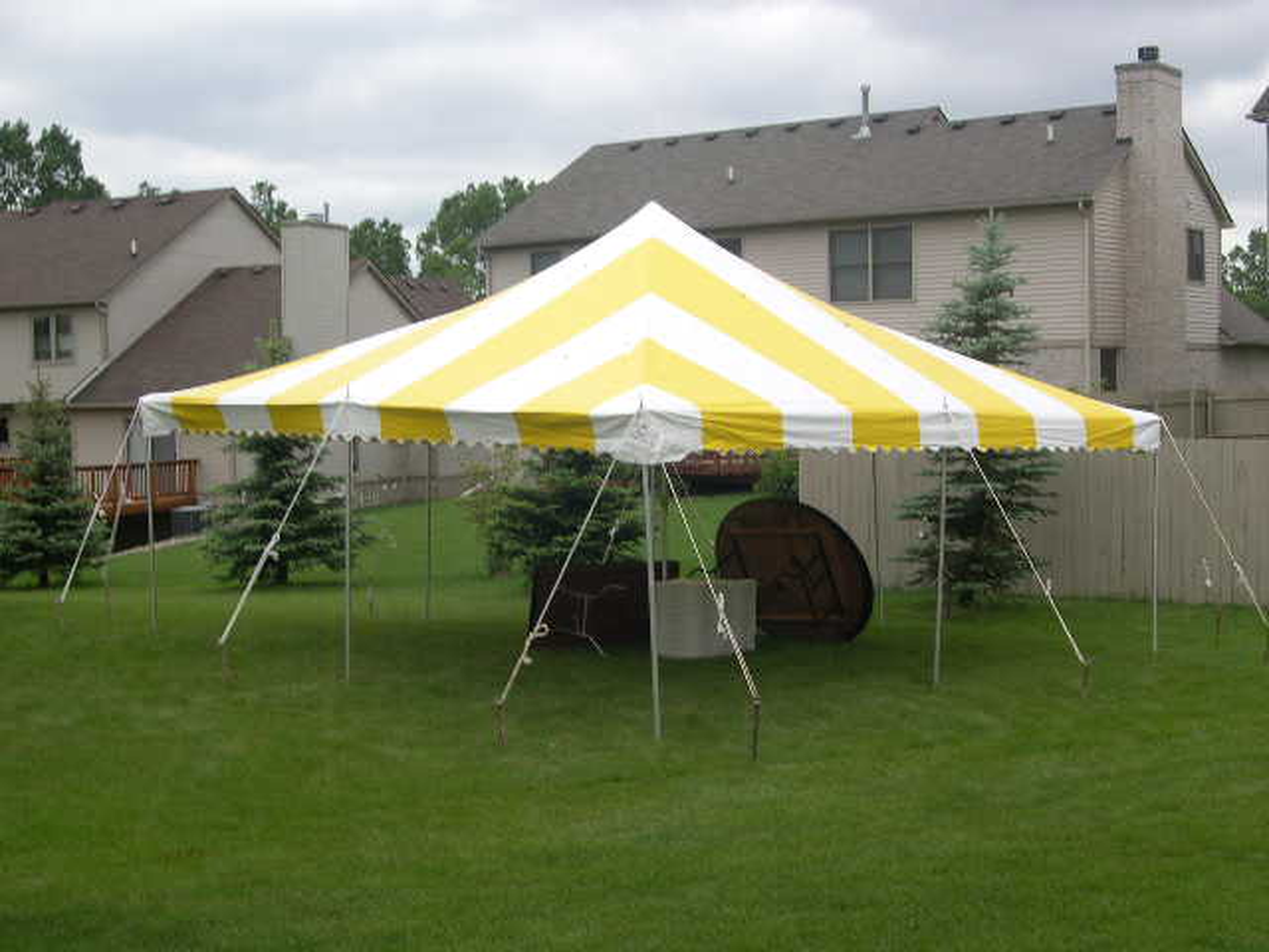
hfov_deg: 40.4
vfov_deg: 30.9
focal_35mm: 47
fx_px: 1723
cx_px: 634
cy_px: 476
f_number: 8.4
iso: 100
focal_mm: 10.1
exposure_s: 1/81.7
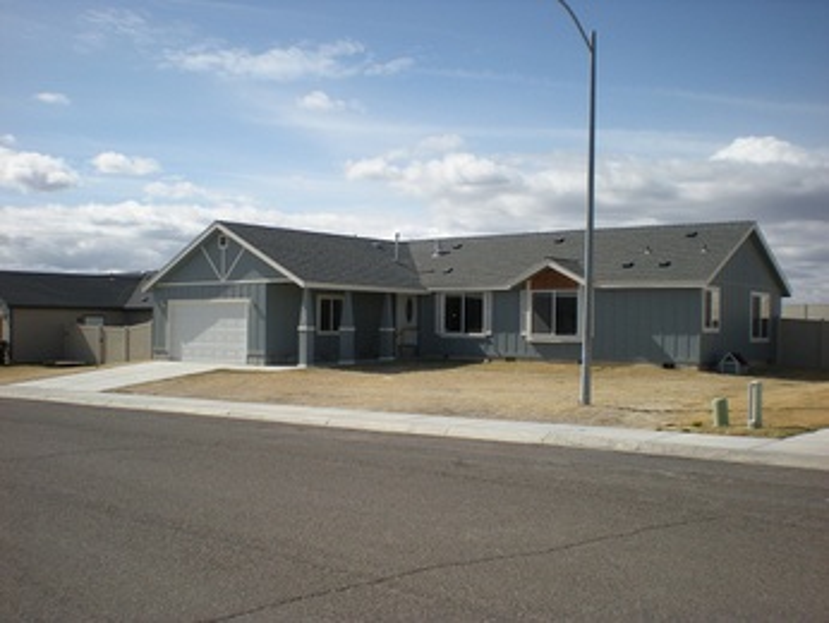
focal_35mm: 38
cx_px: 414
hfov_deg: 48.9
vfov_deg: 37.8
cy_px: 312
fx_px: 911
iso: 89
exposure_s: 1/1000
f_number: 4.6
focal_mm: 6.3
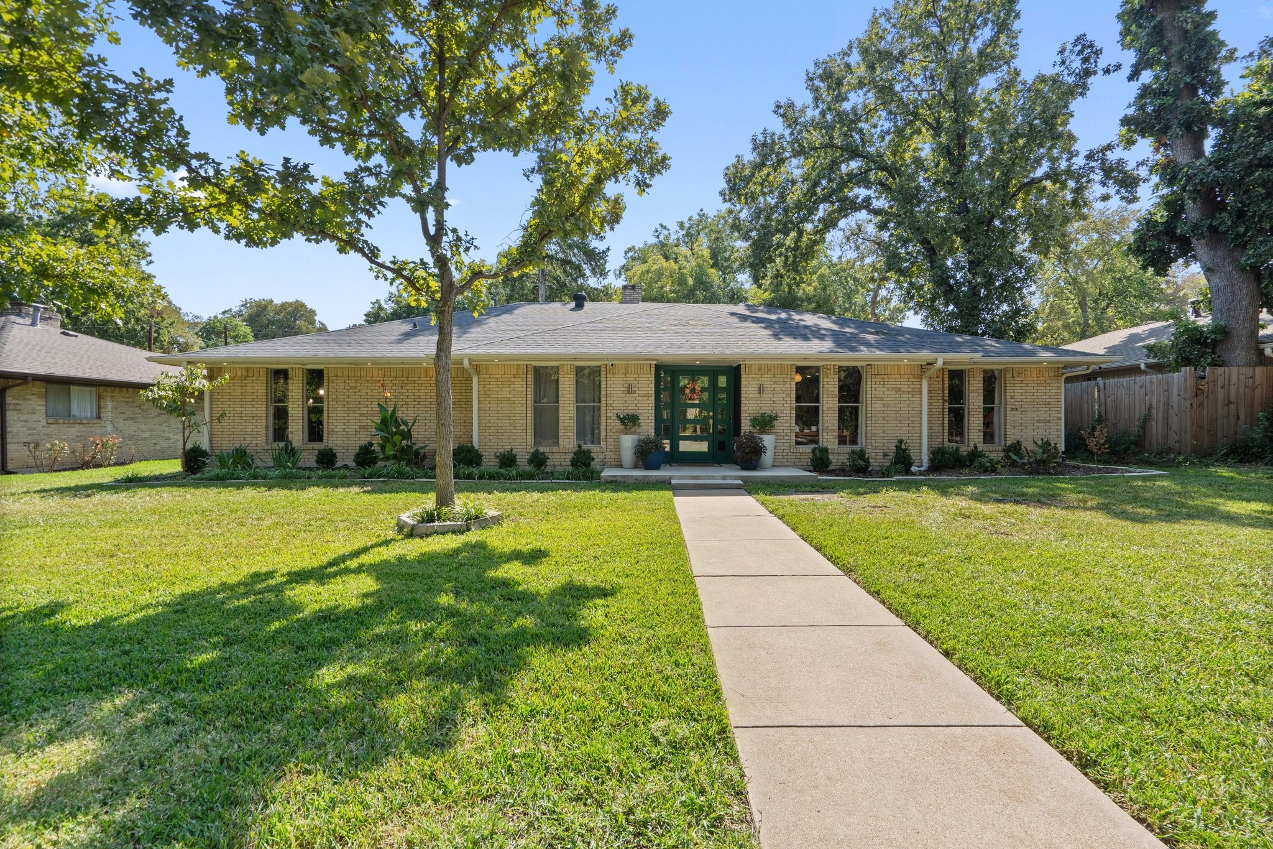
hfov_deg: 96.7
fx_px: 566
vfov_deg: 73.7
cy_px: 424
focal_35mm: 16
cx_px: 636
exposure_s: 1/90
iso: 800
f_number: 9.5
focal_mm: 16
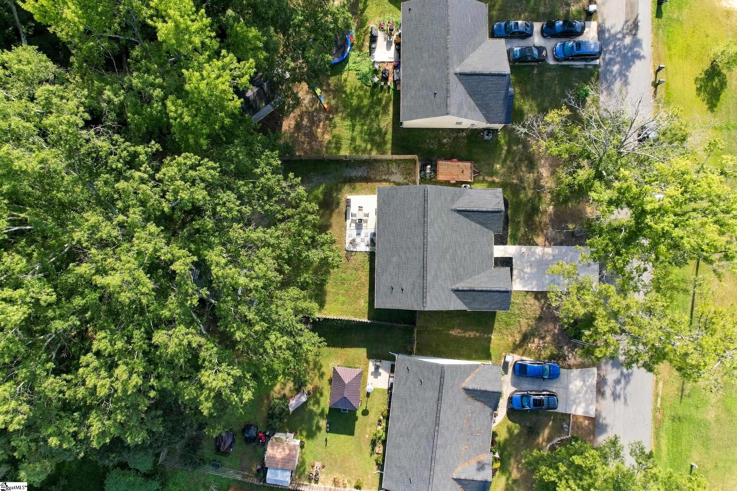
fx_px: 450
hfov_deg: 78.6
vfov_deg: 57.2
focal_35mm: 22
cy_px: 246
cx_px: 368
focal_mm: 8.4
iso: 100
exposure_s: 1/500
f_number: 2.8
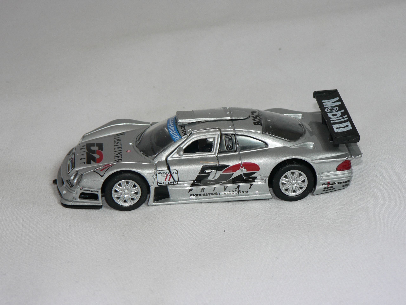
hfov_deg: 19.8
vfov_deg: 14.9
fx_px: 1161
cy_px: 152
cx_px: 203
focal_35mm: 99
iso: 80
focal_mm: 16.5
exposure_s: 1/60
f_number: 3.2
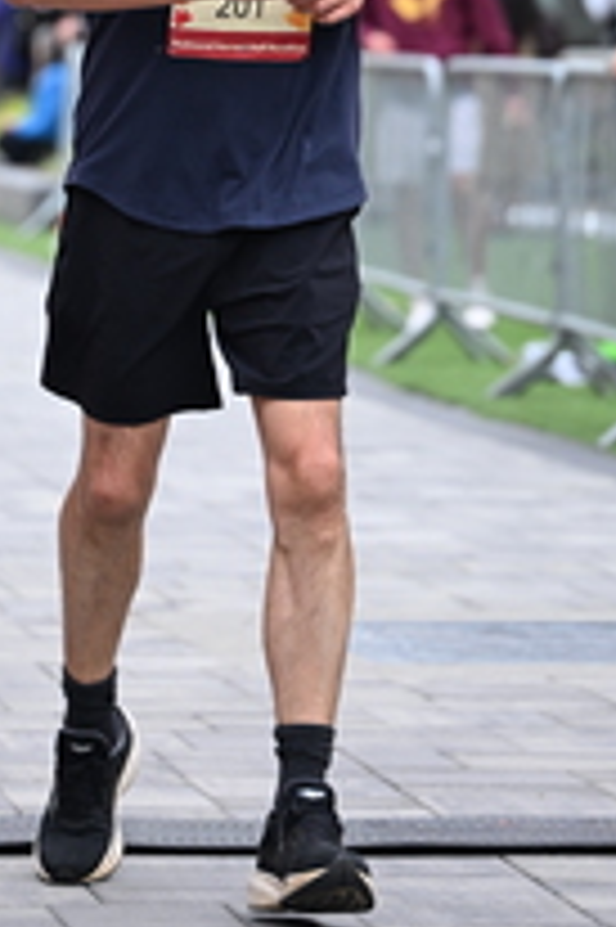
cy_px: -166
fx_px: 6941
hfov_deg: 5.1
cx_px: 20
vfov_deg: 7.6
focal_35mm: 270
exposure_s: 1/2000
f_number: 2.8
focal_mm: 101
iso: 640
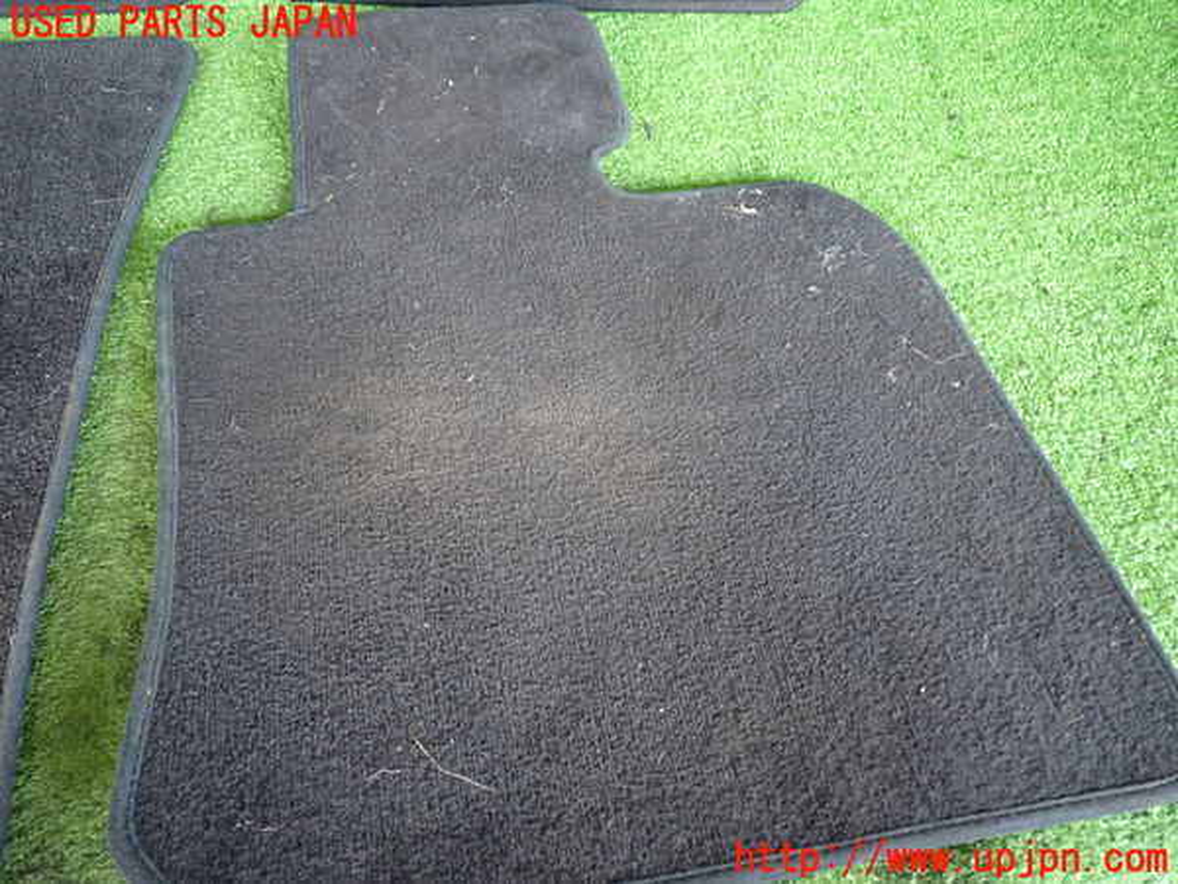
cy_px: 442
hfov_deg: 63.4
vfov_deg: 49.7
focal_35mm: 28
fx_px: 953
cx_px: 589
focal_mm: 5.05
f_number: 2.2
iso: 400
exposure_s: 1/30
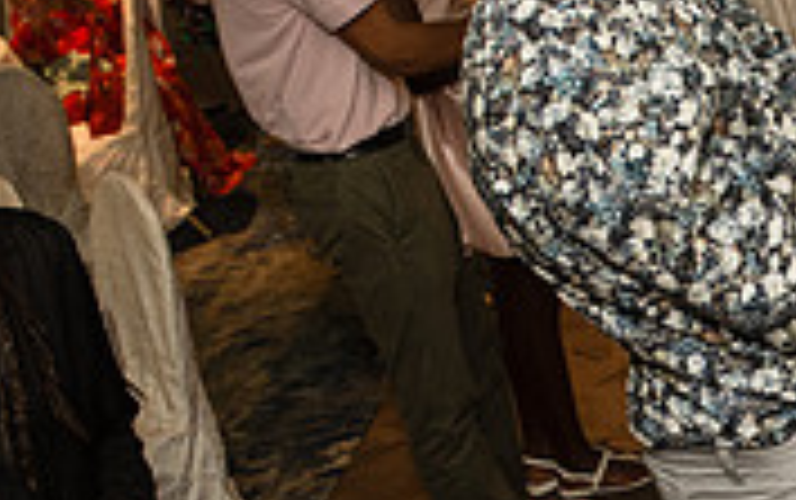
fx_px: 1737
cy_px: 390
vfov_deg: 16.3
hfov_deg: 24.3
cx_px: 854
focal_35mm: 80
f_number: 3.5
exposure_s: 1/160
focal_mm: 24
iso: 1600
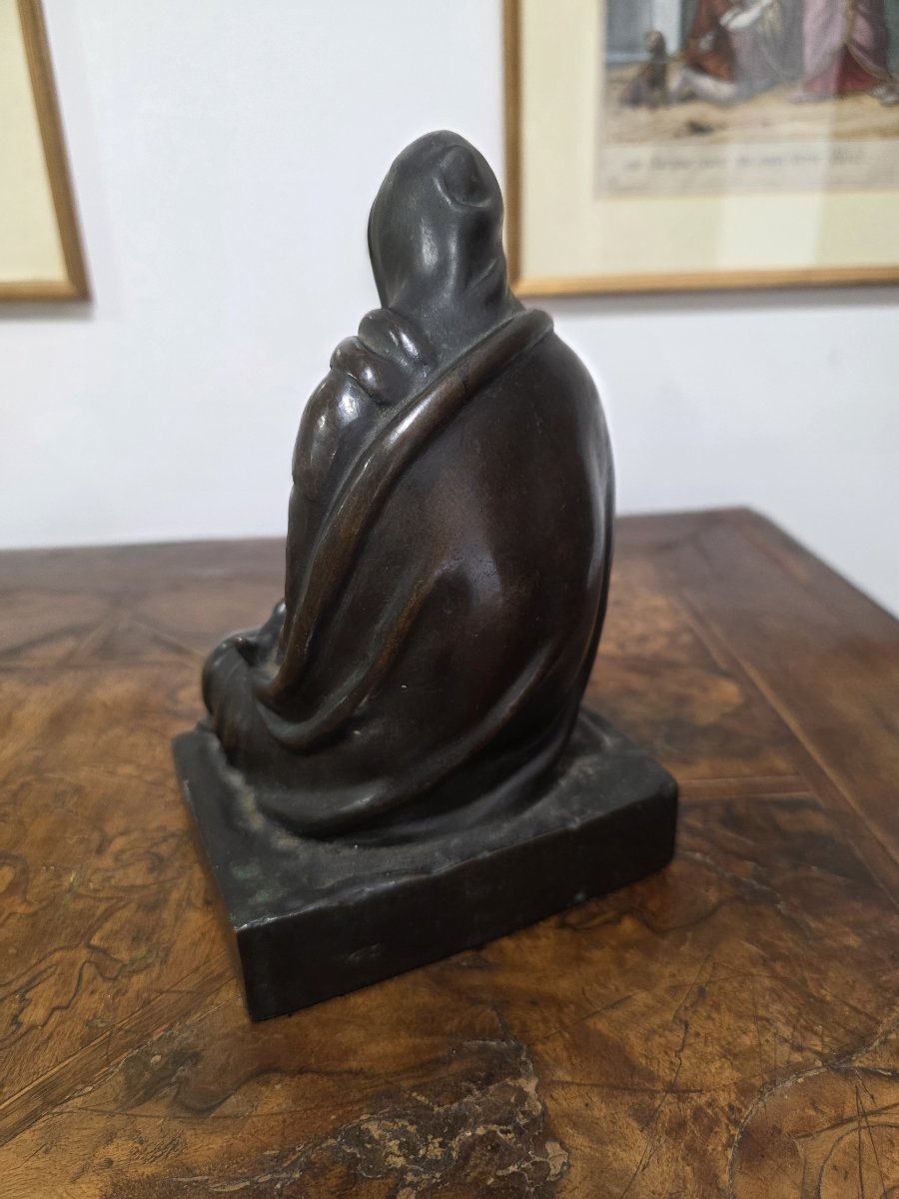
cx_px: 450
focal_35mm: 23
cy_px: 600
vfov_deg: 73.9
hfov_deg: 58.9
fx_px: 796
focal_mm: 6.3
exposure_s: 1/100
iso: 320
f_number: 1.7
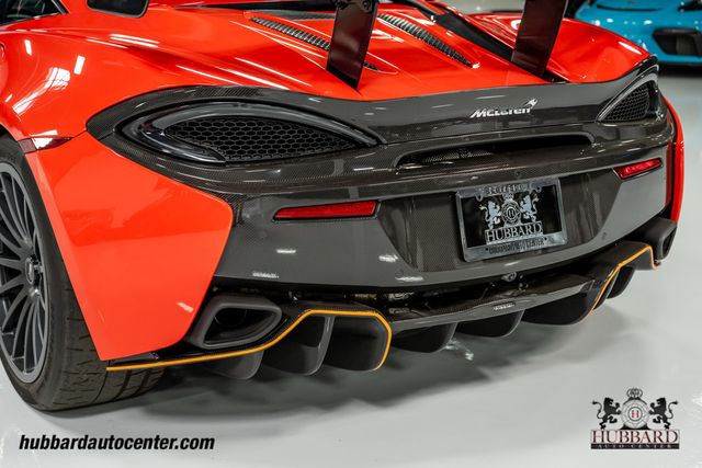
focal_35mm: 54
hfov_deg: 36.9
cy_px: 234
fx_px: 1053
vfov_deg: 25.1
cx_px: 351
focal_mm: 54
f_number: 5
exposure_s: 1/60
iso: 800
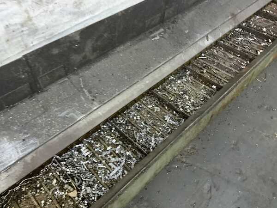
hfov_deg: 61.7
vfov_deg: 48.2
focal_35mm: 29
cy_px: 104
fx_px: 232
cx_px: 138
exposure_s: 1/40
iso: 250
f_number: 1.8
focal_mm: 3
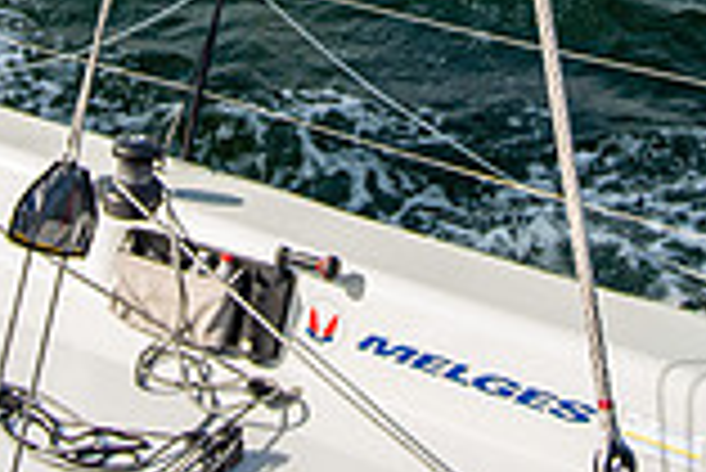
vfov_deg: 20.8
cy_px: -182
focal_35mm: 58
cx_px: 391
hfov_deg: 34.4
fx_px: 1138
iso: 320
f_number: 5
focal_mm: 15
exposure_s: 1/1600
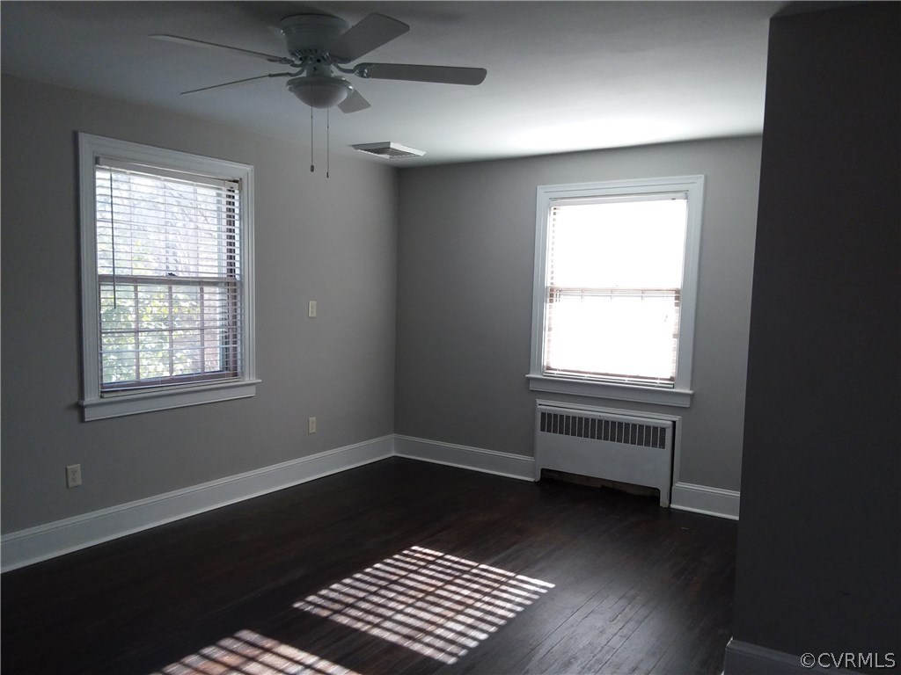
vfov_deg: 51.4
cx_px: 450
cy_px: 338
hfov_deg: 65.3
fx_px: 703
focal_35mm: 27
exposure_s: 1/120
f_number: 1.9
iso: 80
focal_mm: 2.91
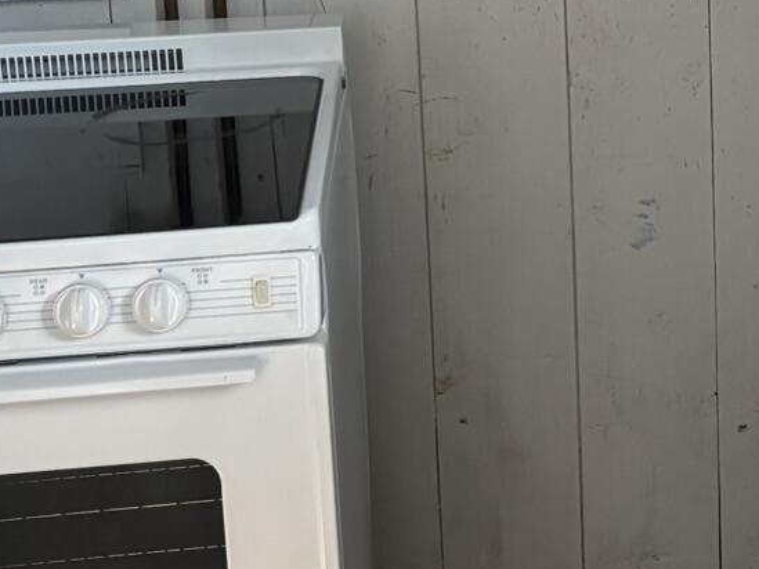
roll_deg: -0.7
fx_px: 2127
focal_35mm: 97
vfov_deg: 14.9
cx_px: 831
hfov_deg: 19.4
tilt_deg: -12.1
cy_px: -52
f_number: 1.6
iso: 250
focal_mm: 5.96
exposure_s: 1/60
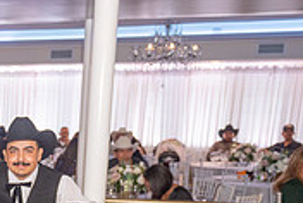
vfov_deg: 15.9
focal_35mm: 79
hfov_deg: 23.1
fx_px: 666
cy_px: 309
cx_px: -76
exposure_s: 1/160
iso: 800
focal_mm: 24
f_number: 3.2
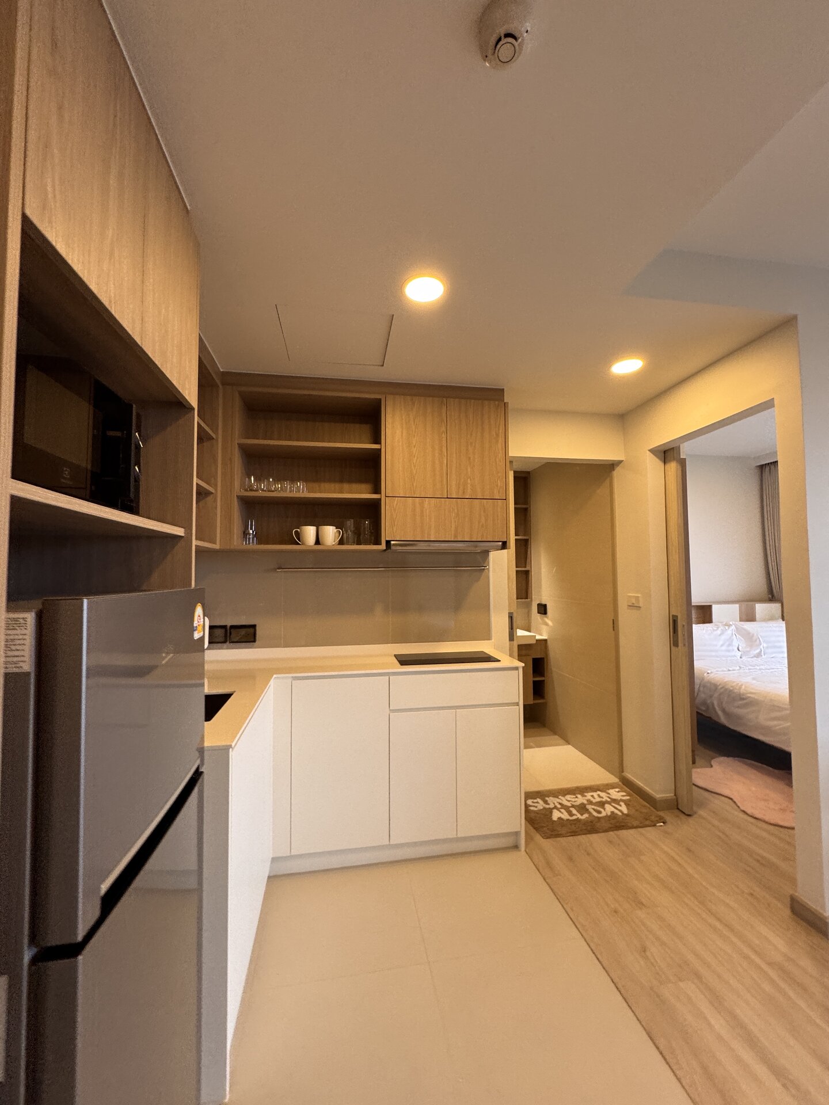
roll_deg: -1.5
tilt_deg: +1.9
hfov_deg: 85.7
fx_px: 447
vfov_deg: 102.1
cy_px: 552
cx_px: 414
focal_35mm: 14
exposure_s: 1/99
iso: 200
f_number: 2.2
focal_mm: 2.22
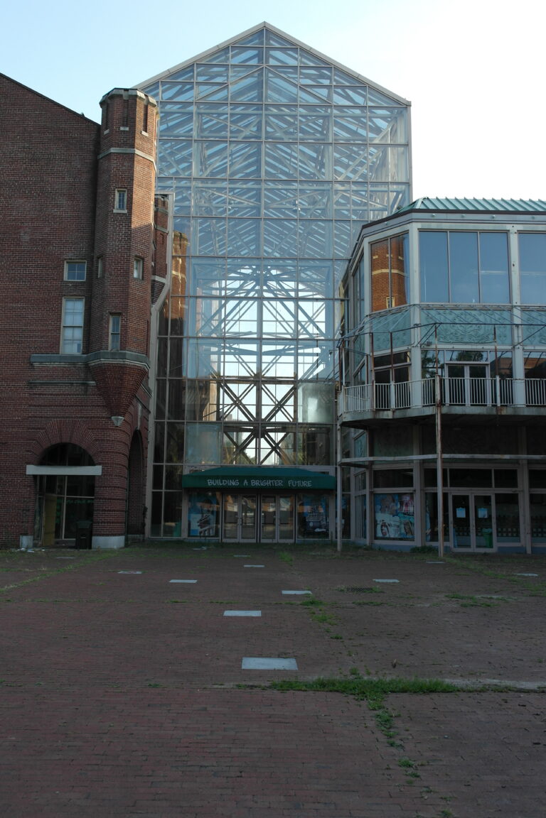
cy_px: 409
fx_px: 682
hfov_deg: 43.6
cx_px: 273
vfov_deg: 61.9
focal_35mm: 30
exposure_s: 1/160
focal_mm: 20
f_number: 5
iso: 100
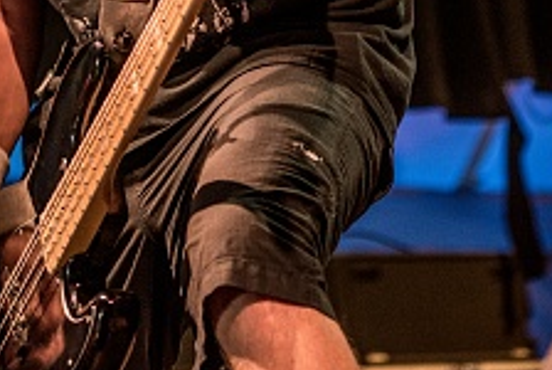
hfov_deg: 9.1
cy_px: -218
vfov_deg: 6.0
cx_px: 296
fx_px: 3454
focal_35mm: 225
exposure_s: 1/100
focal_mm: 70
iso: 2000
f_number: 2.8
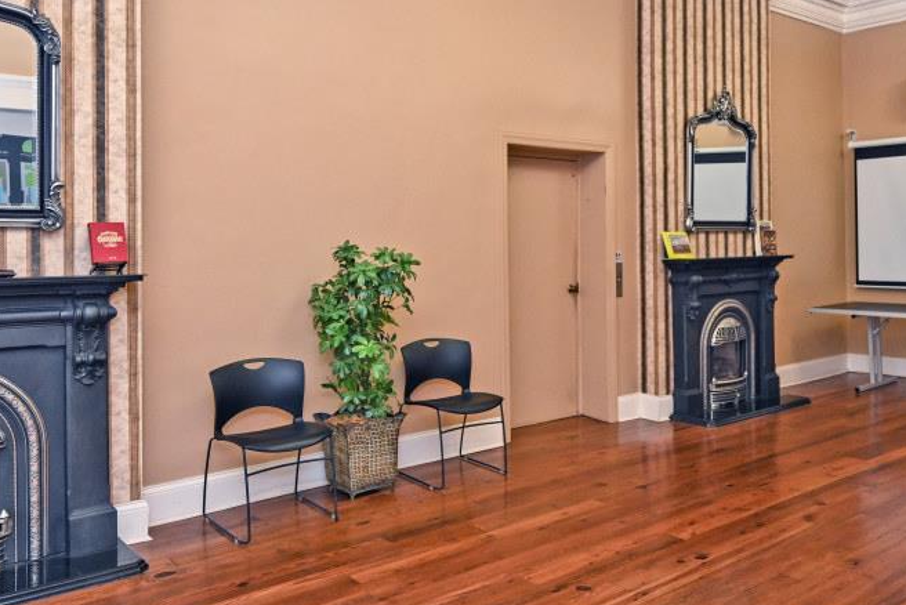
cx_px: 544
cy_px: 225
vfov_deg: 40.9
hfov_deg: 58.2
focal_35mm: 32
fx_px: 806
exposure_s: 1/60
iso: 640
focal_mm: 14
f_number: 4
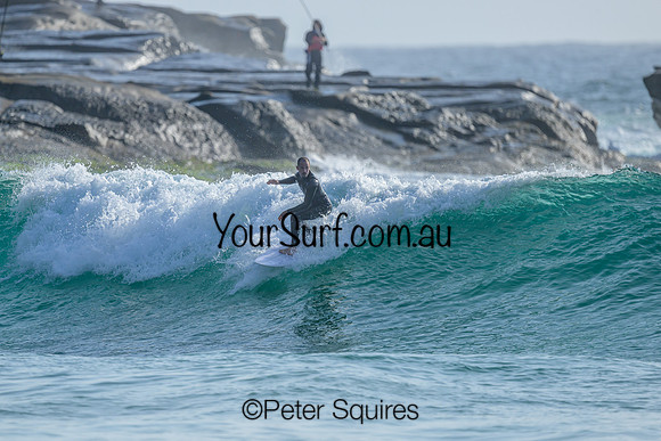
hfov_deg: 2.6
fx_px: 14692
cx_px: 330
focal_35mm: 800
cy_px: 220
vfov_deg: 1.7
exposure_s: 1/2000
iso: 220
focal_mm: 800
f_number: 6.3
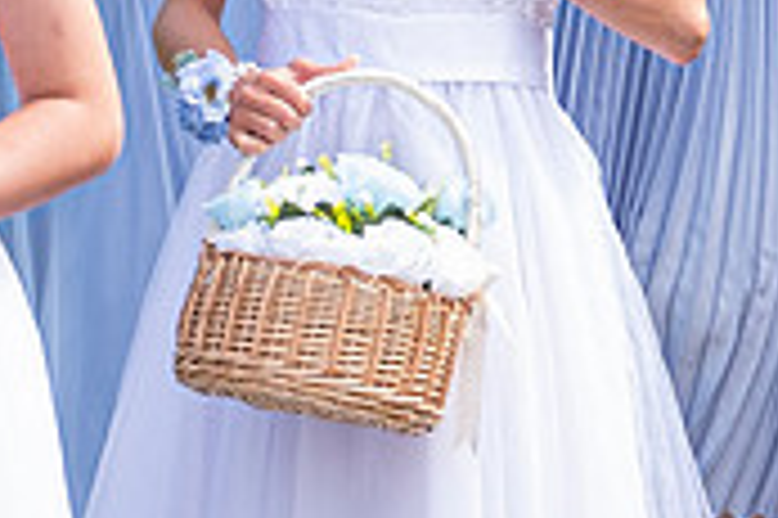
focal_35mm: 517
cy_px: -675
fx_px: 11162
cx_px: 1541
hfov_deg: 3.9
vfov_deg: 2.6
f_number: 3.6
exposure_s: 1/640
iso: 200
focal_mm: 63.4
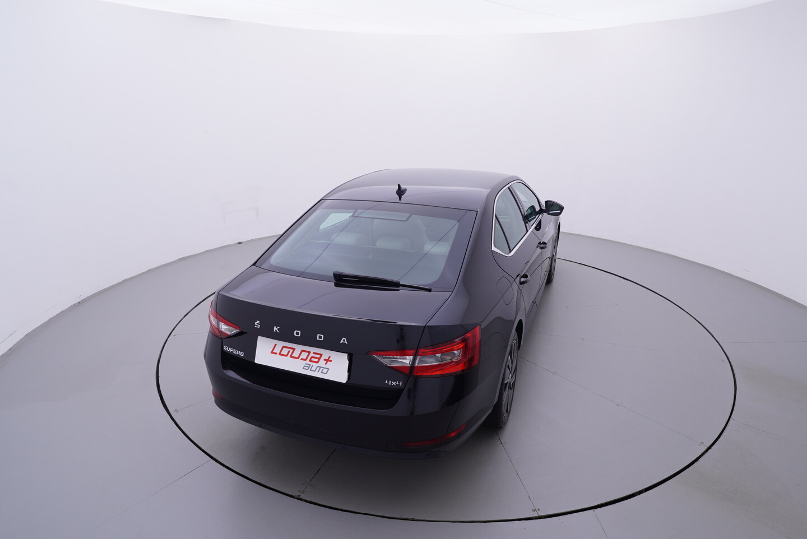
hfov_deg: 77.3
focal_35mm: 22
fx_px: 505
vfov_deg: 56.2
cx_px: 404
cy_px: 270
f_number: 5
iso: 200
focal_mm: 15
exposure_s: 1/80
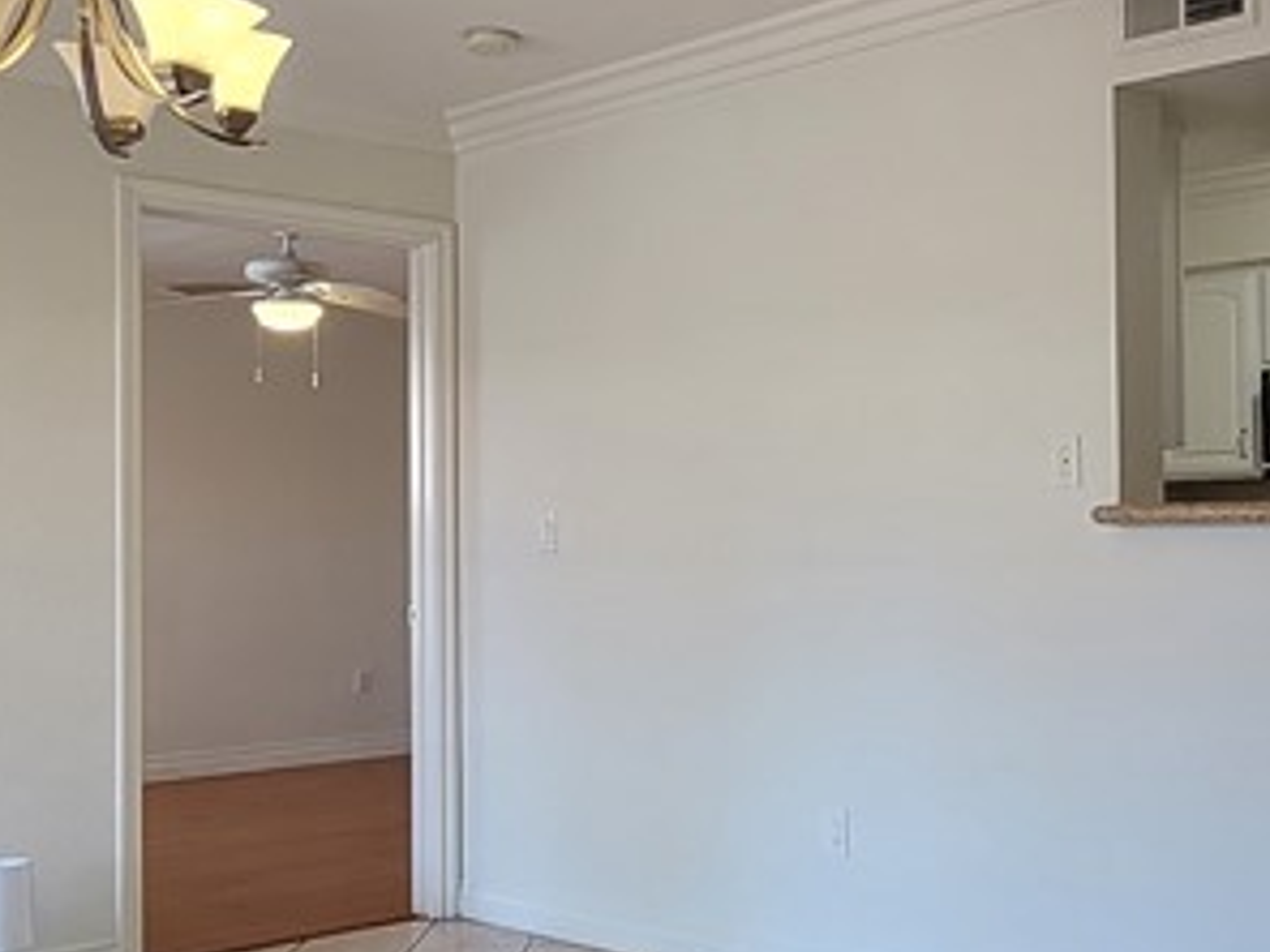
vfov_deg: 32.2
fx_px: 1651
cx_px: 867
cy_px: 497
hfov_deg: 41.4
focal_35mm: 45
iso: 160
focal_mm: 2.2
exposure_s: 1/60
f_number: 2.2
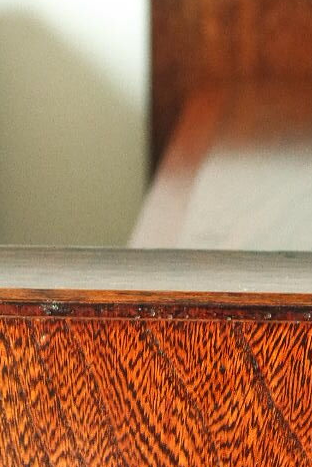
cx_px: 303
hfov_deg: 10.2
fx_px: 1729
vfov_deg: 14.9
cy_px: 545
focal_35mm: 133
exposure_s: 1/60
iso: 1600
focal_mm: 24
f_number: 6.3
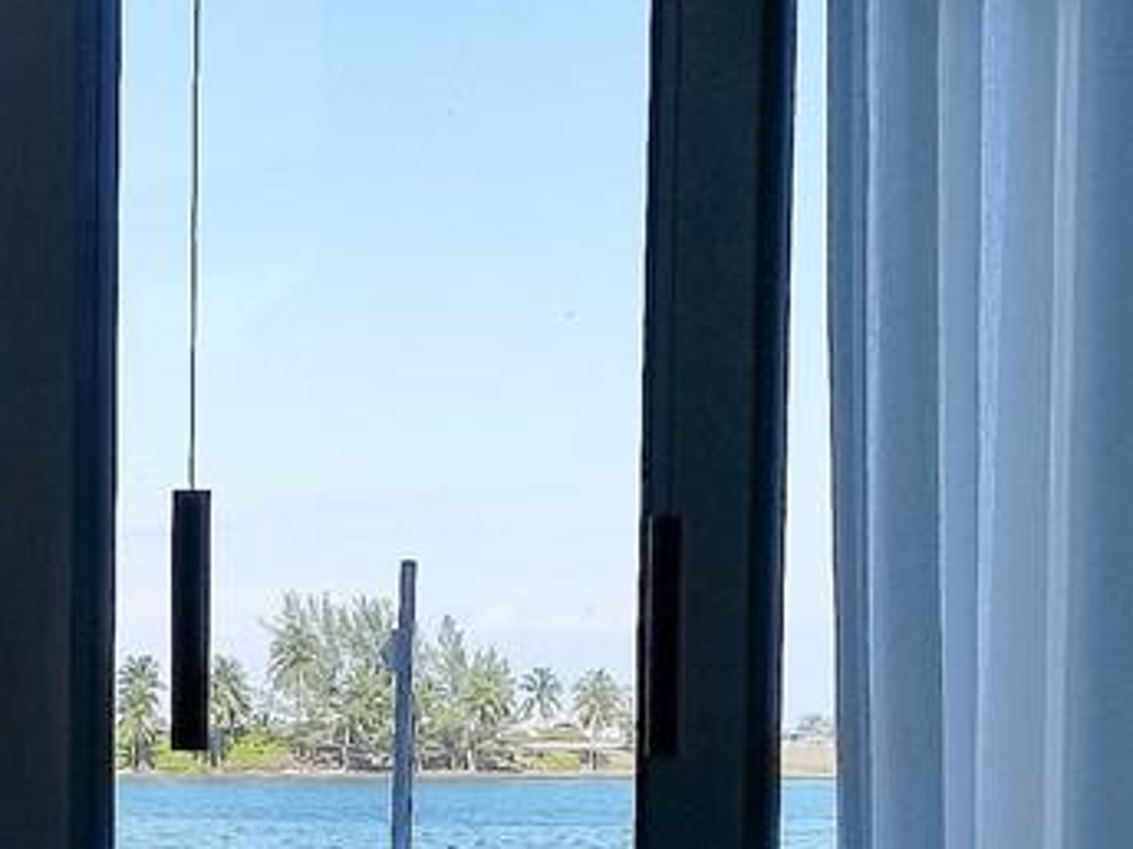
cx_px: 105
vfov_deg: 12.0
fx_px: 3960
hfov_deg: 16.1
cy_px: 1010
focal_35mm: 121
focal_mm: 4.25
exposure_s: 1/1325
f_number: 1.7
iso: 50
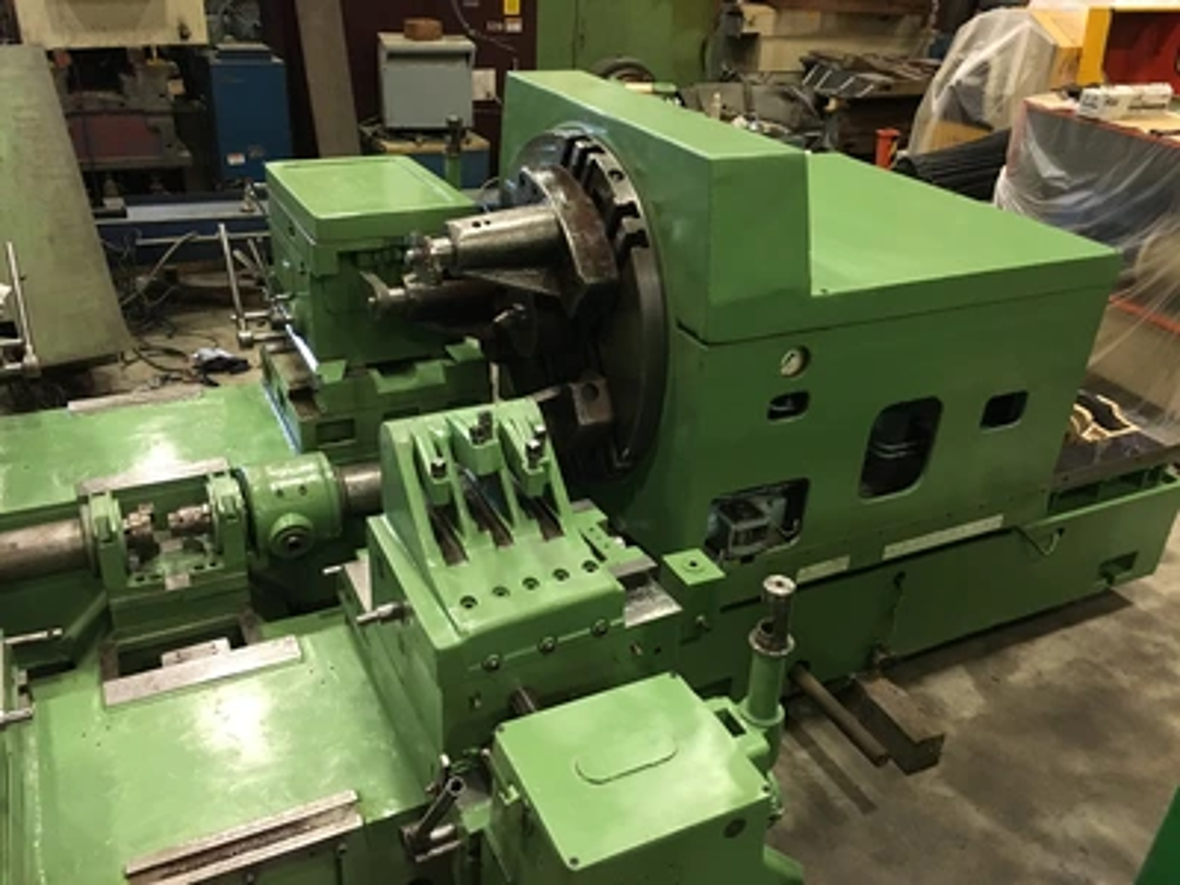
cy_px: 442
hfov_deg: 61.7
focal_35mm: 29
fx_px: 989
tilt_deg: -28.2
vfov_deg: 48.2
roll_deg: -3.6
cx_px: 590
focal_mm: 4.15
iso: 200
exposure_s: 1/30
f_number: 2.2
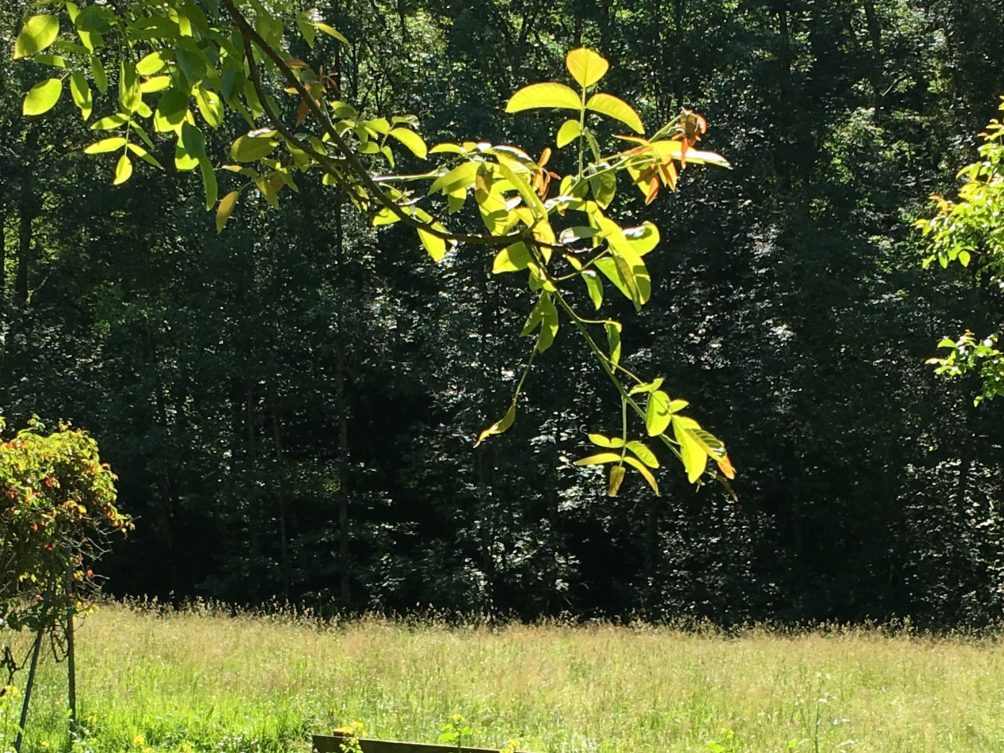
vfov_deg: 18.3
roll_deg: -1.0
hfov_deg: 24.7
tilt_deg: -4.5
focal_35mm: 79
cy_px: 682
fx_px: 2291
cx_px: 524
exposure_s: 1/582
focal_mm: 4.15
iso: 25
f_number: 2.2
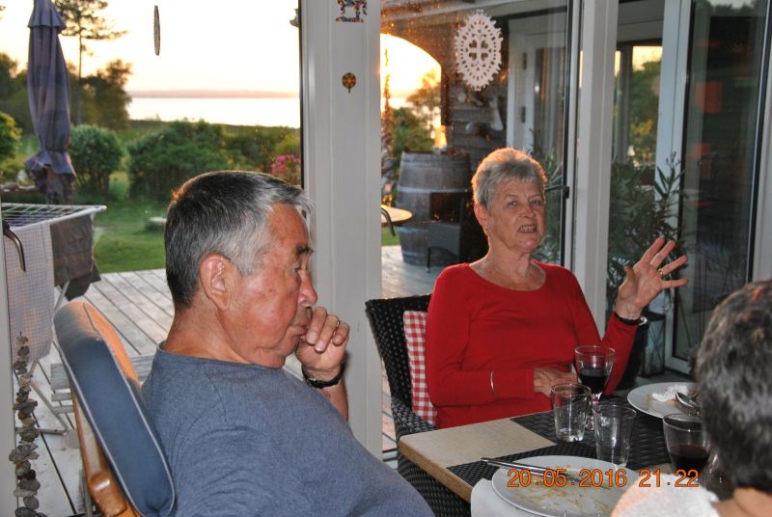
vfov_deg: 30.0
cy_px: 258
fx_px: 966
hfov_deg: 43.5
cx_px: 386
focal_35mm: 45
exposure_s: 1/60
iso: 200
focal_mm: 30
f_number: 4.2
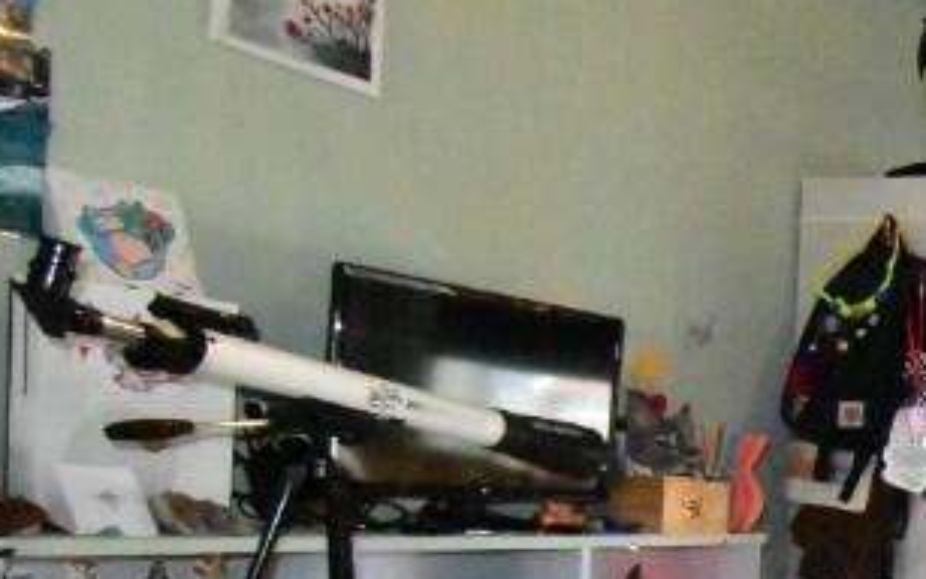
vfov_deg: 24.2
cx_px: 1282
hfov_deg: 29.4
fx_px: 1287
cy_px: 584
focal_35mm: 51
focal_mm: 10
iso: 18000
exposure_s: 1/200
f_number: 10
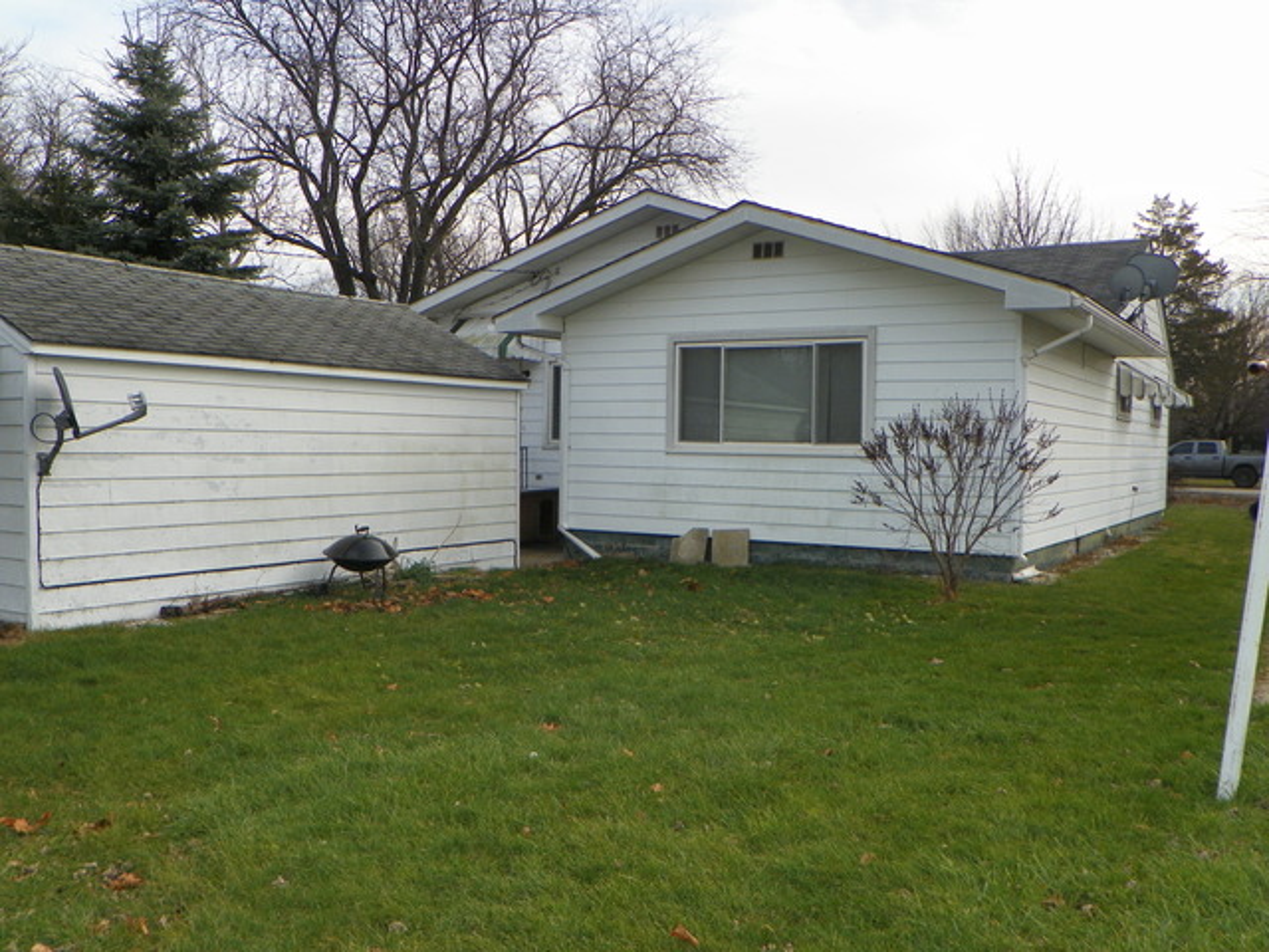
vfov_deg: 42.9
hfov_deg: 55.4
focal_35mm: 33
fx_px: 1210
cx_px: 634
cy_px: 476
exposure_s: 1/250
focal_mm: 5.9
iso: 64
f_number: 4
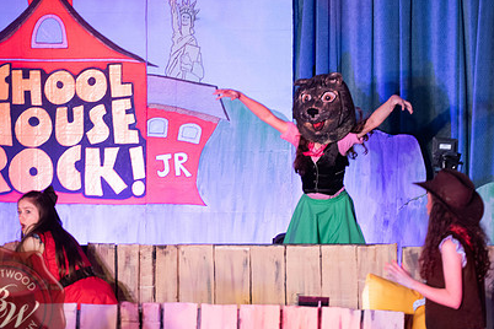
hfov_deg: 9.3
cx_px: 326
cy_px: 177
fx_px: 3032
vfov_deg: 6.2
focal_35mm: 221
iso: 1250
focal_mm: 140
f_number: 2.8
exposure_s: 1/160
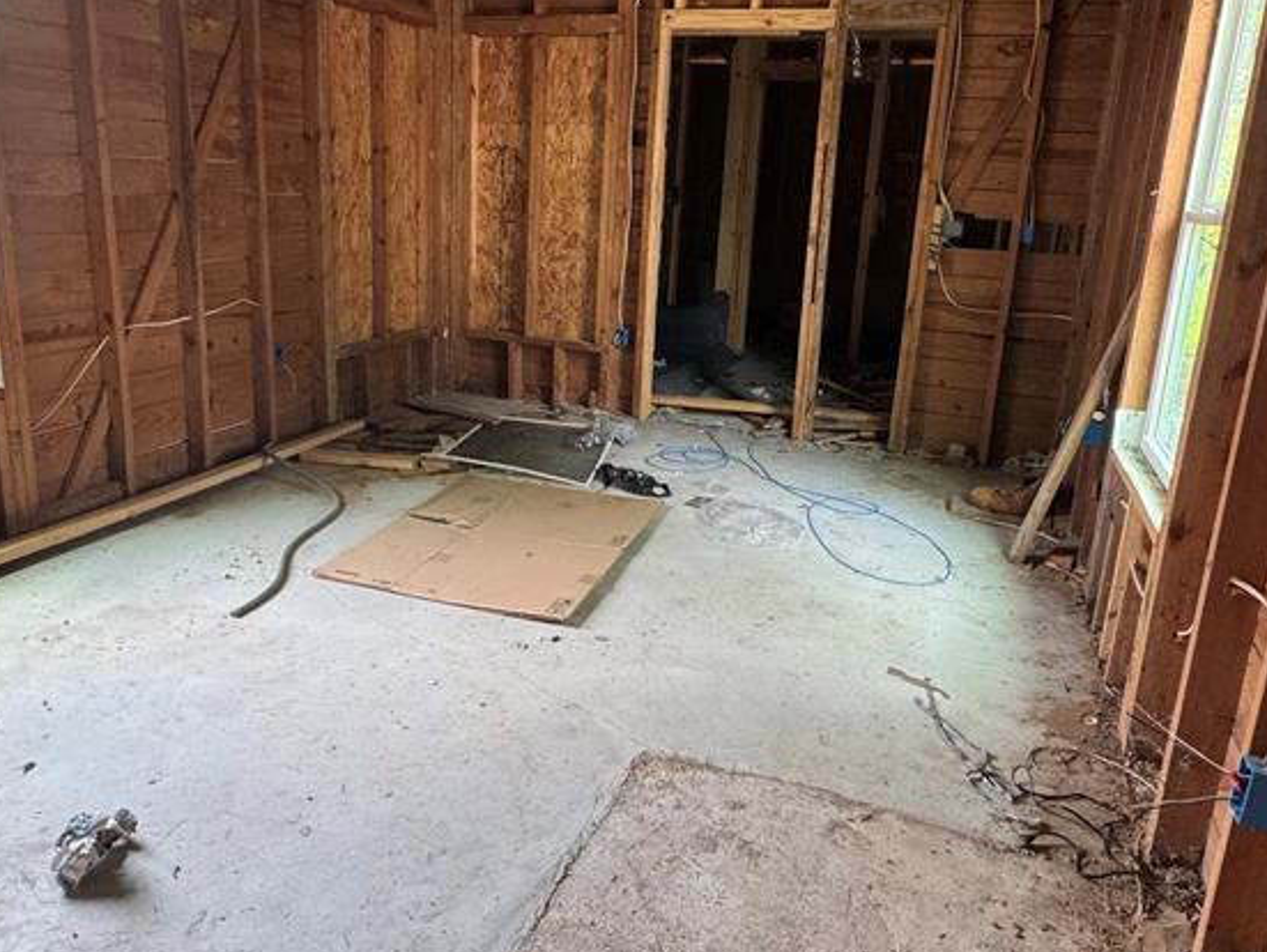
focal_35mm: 26
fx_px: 952
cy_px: 416
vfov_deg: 53.0
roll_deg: -4.1
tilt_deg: -13.9
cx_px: 612
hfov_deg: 67.2
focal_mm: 2.22
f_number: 2.2
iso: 320
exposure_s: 1/99
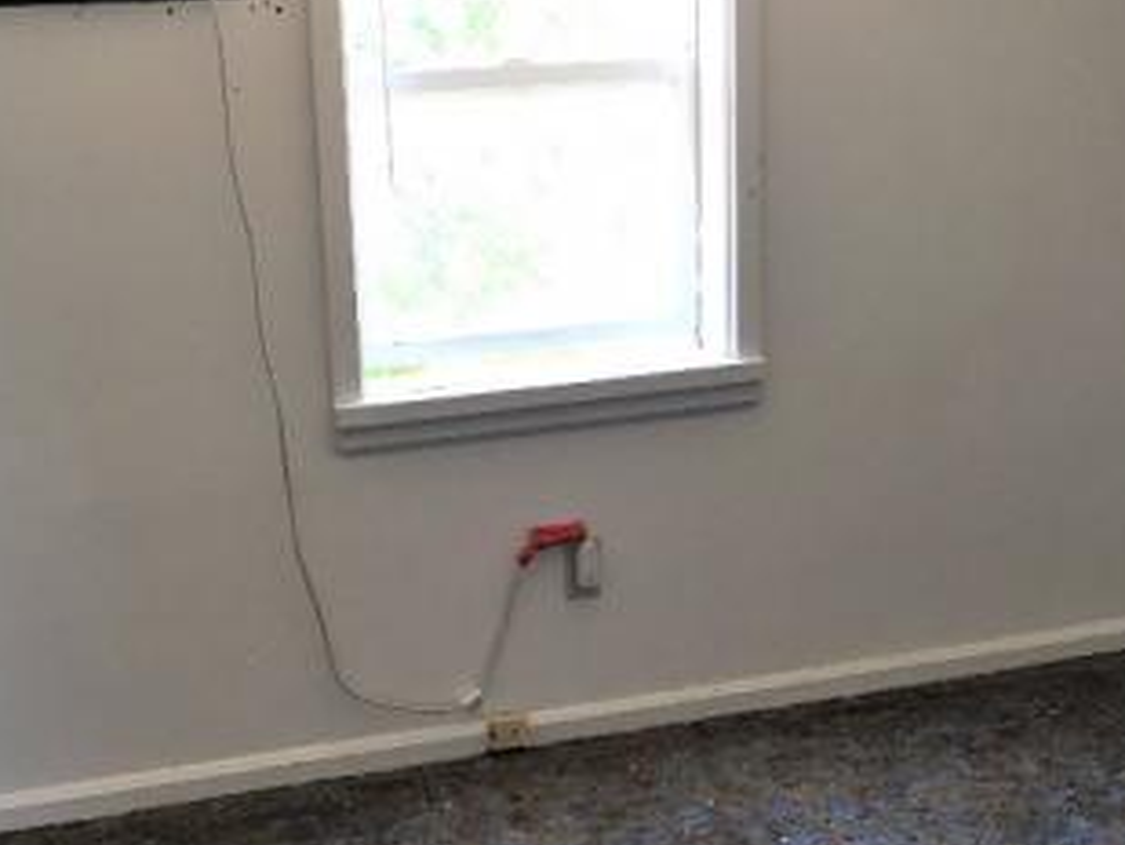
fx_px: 1951
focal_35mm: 60
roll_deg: +1.5
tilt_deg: -13.2
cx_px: 539
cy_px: 437
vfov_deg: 24.4
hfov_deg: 32.2
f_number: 2.2
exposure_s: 1/30
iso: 40
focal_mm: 4.15
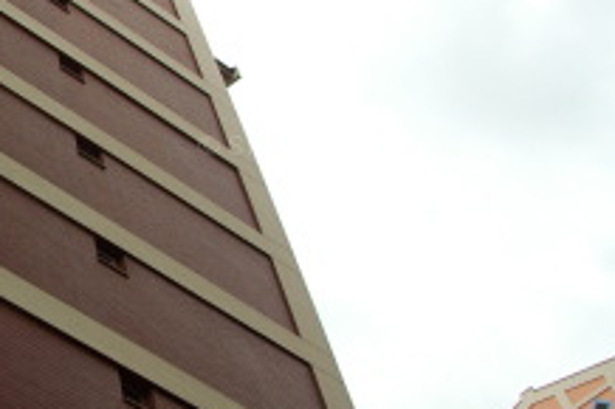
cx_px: -155
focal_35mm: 68
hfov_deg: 26.0
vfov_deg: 19.8
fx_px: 1161
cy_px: 83
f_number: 4.5
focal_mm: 18
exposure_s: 1/640
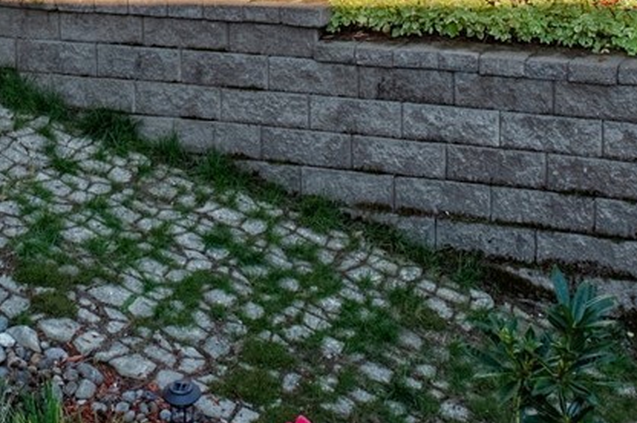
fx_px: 1731
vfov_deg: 12.8
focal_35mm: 98
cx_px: 172
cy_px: -318
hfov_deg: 20.7
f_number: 8
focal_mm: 24
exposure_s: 1/2000
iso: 200
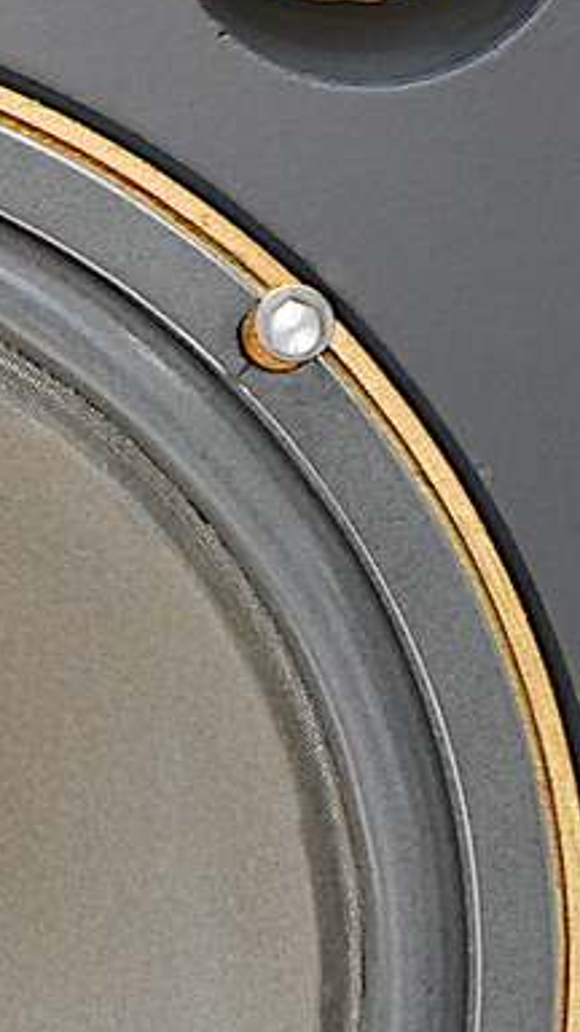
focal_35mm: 313
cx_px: -365
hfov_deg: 3.9
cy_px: 933
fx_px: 8558
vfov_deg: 6.9
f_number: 5.1
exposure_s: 1/4
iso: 200
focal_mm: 20.6
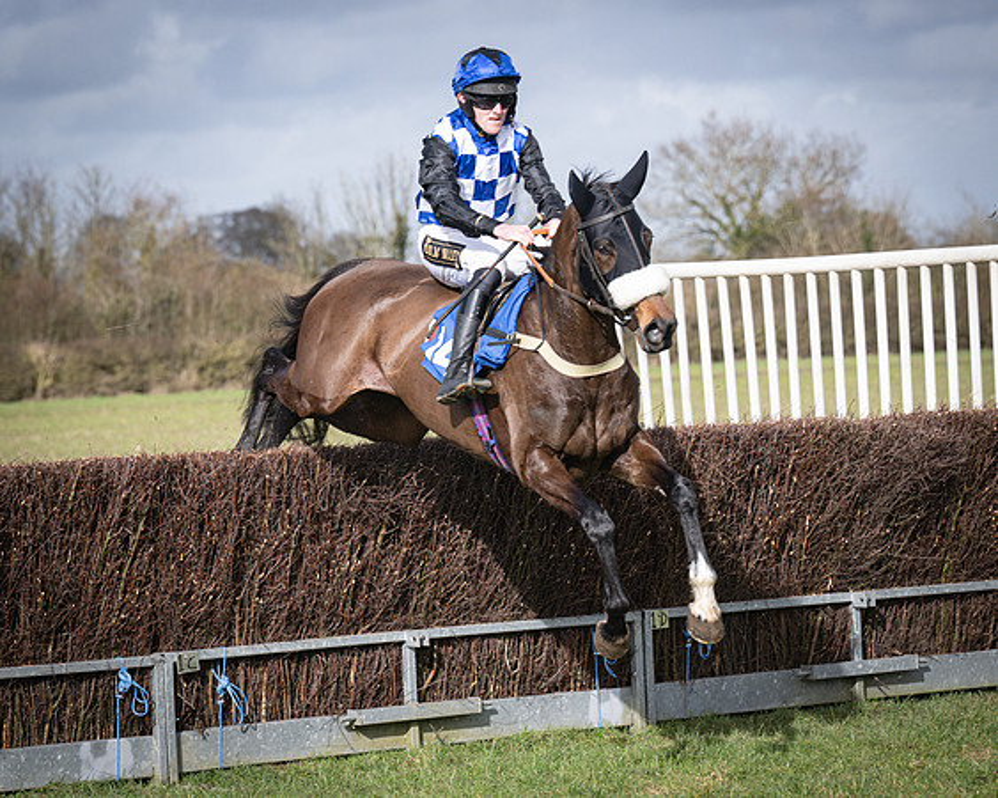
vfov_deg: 9.2
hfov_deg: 11.5
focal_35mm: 167
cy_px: 406
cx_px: 316
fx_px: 4939
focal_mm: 102
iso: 400
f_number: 4
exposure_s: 1/3200
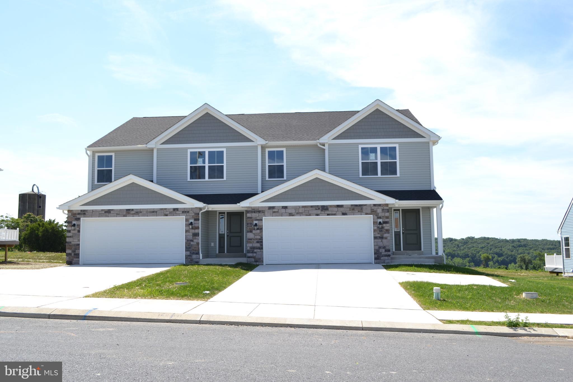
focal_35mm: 33
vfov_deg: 40.0
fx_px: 525
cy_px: 191
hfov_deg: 57.2
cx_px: 286
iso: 200
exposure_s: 1/400
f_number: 8
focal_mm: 22
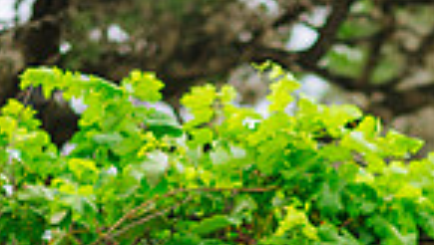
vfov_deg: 4.3
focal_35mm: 276
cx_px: 416
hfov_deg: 7.8
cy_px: 621
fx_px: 3180
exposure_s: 1/1600
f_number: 2
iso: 200
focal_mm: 85
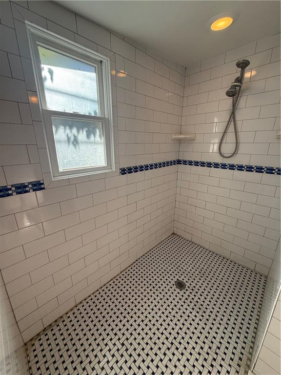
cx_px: 140
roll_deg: -1.3
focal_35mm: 14
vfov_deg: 102.1
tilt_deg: -15.4
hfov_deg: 85.7
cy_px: 188
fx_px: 152
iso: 100
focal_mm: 2.22
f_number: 2.2
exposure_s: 1/120
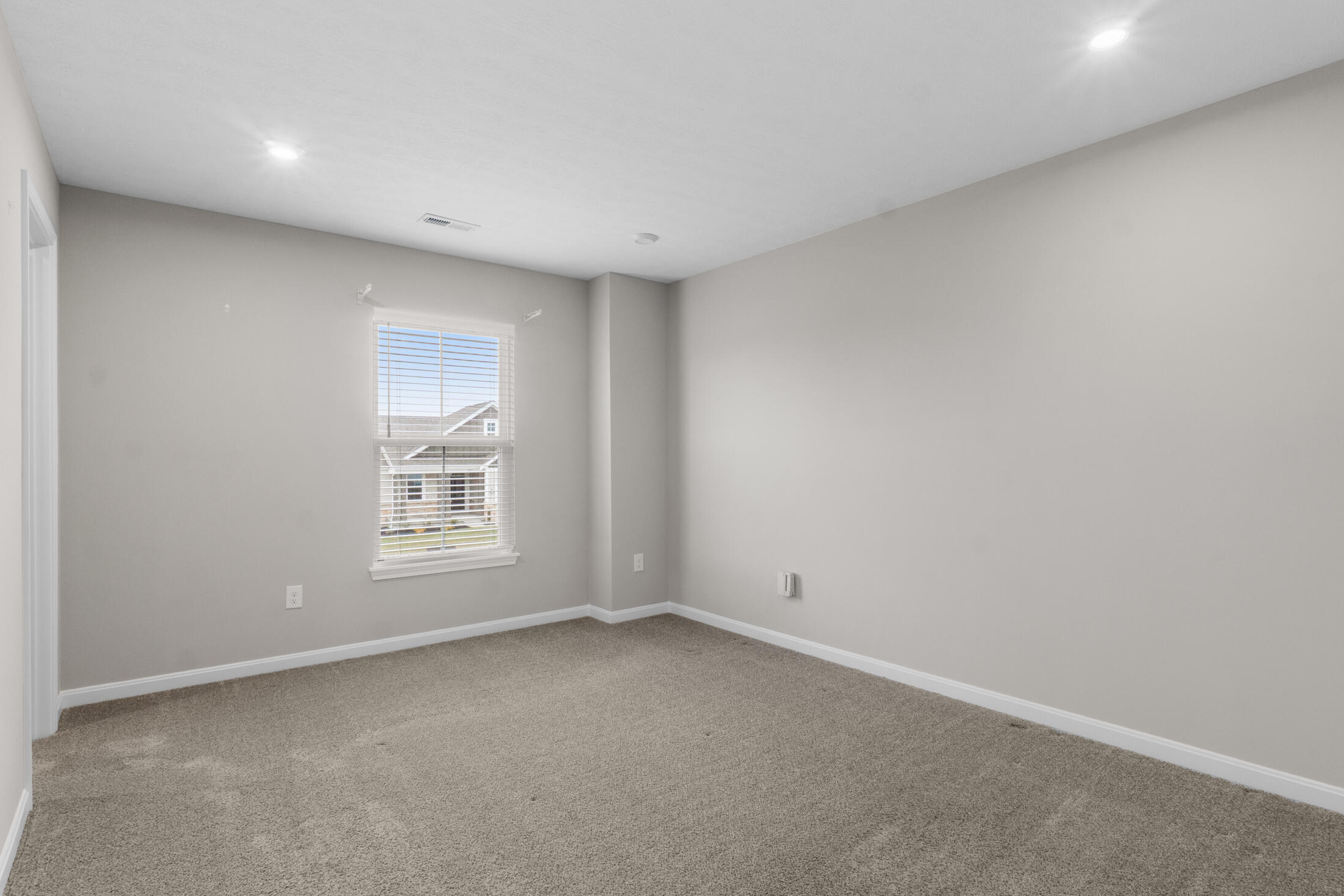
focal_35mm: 17
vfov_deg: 70.4
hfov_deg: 93.2
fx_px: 635
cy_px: 460
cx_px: 695
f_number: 11
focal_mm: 10
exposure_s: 1/3
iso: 400
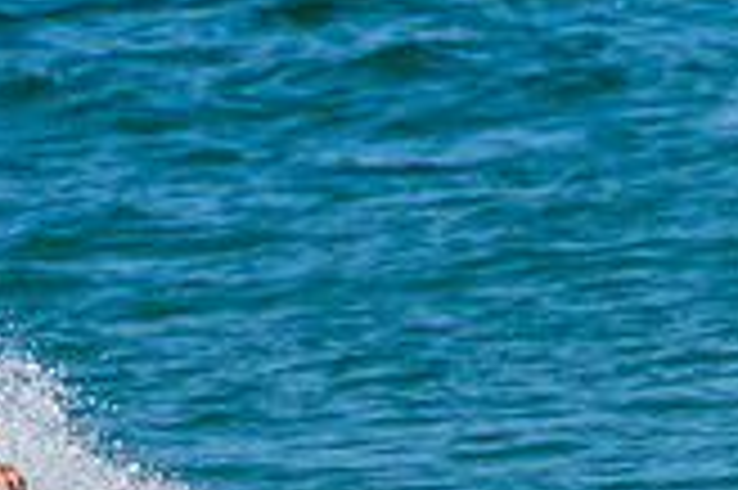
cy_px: 591
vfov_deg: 0.4
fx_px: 79664
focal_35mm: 3890
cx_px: -369
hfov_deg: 0.5
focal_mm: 800
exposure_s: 1/2000
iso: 900
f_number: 11
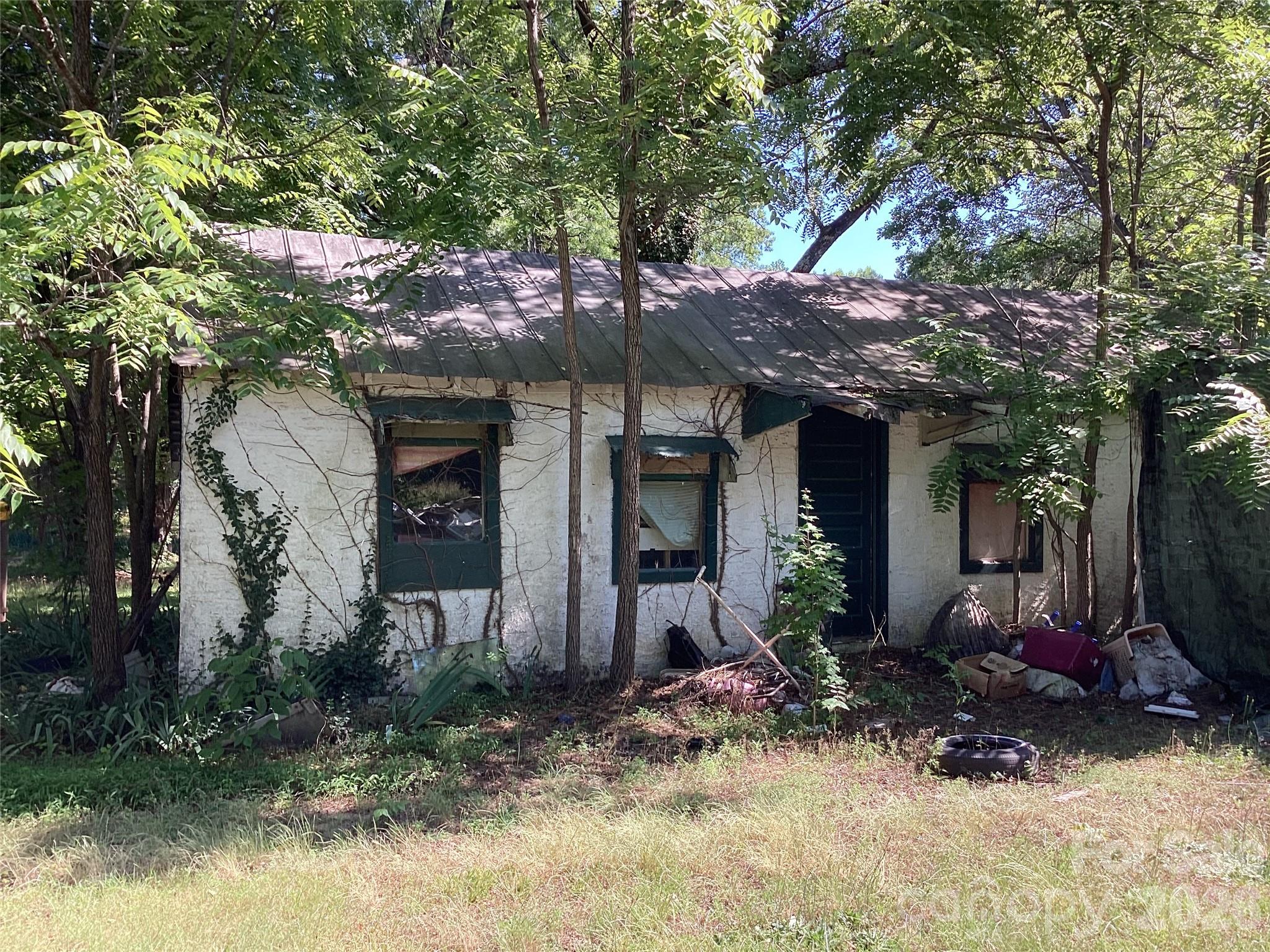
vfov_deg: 45.4
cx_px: 635
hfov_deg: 58.4
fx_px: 1137
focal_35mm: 31
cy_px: 476
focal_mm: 3.3
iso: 25
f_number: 2.4
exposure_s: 1/124
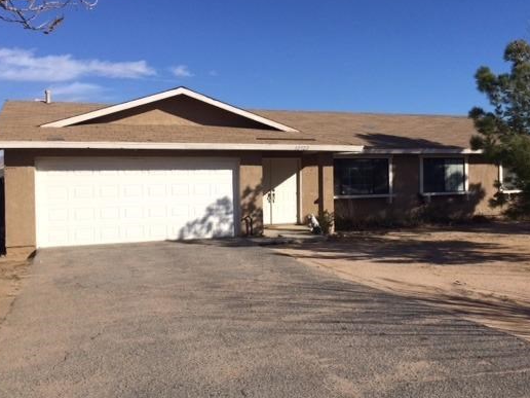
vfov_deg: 39.6
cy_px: 184
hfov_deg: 51.2
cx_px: 303
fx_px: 551
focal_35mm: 36
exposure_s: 1/4115
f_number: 2.2
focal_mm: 4.15
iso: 32
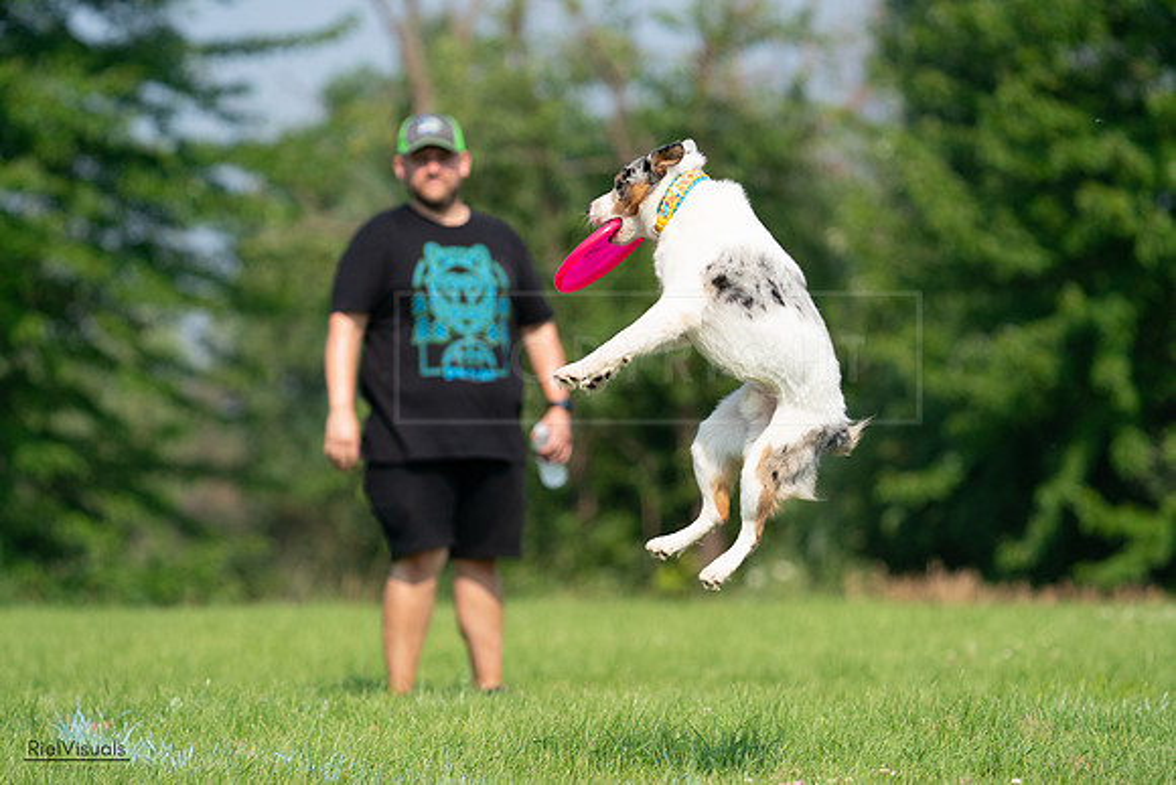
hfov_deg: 6.2
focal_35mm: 332
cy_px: 392
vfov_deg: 4.1
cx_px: 588
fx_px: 10847
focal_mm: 332
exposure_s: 1/4000
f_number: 6.3
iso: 1250
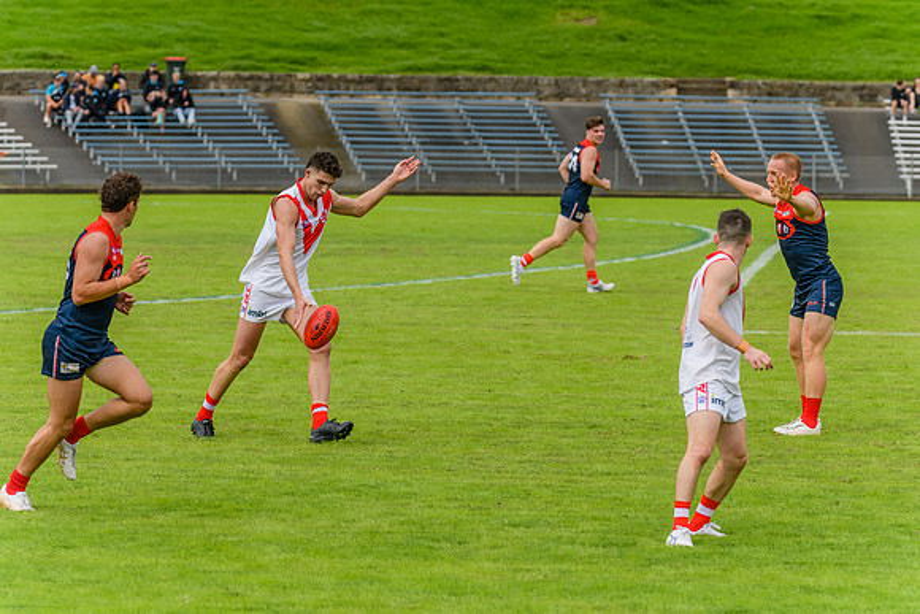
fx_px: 5541
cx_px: 460
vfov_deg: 6.3
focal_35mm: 217
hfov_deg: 9.5
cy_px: 307
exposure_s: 1/2500
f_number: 6.3
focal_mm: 210
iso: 800
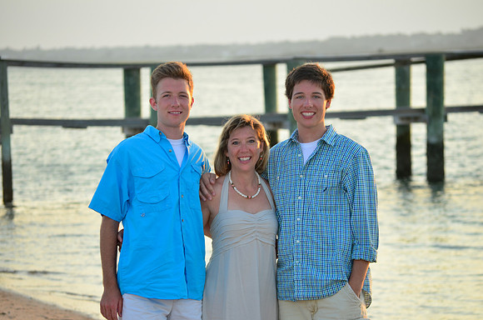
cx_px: 242
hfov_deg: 10.2
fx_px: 2711
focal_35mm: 202
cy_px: 160
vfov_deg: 6.8
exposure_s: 1/160
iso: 200
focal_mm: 135
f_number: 6.3
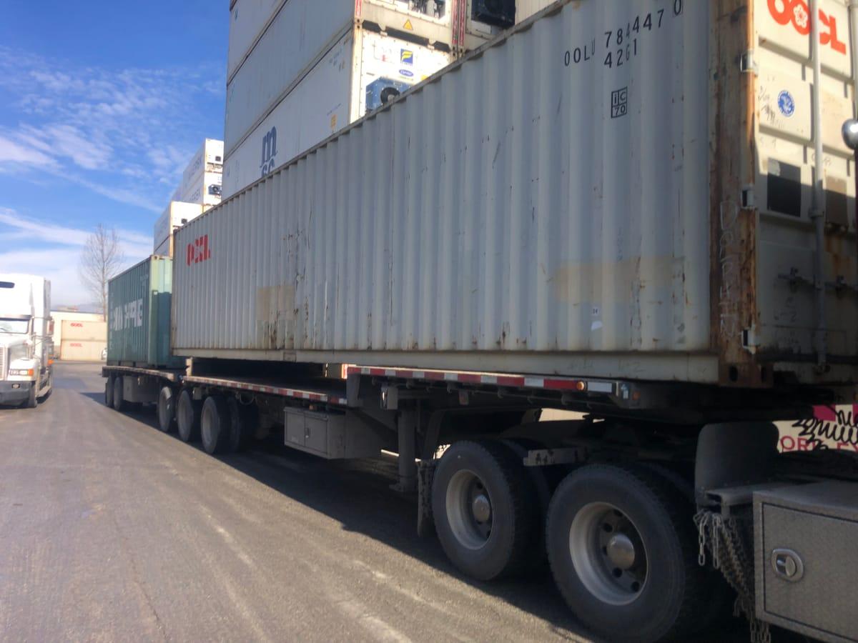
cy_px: 322
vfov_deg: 49.7
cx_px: 429
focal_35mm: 28
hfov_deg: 63.4
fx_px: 694
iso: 20
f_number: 1.8
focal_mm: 3.99
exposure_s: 1/1372
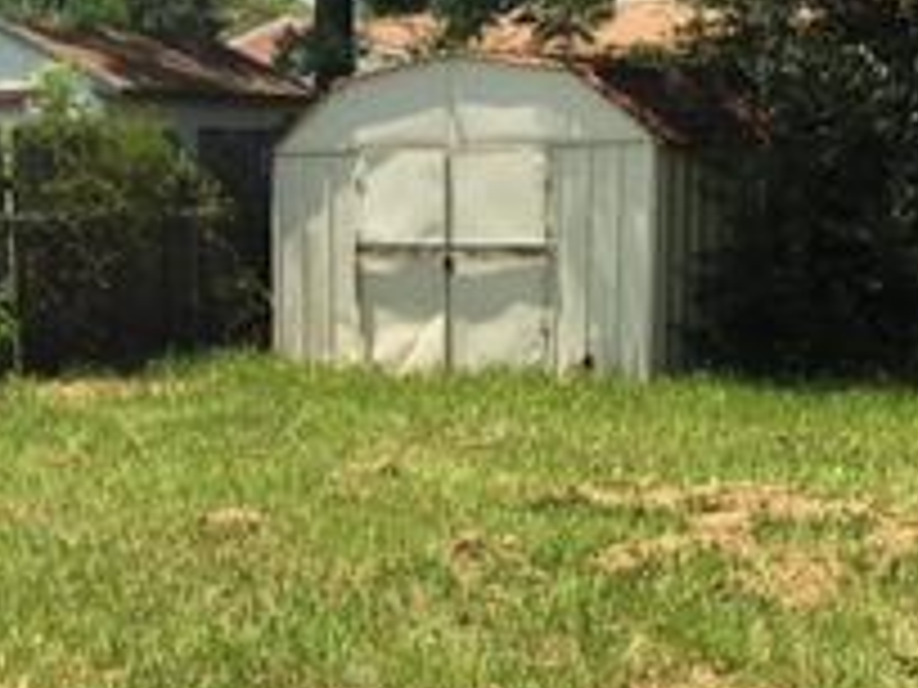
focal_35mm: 91
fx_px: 2413
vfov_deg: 16.0
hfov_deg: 21.0
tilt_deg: -10.1
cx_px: 54
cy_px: 612
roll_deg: -0.1
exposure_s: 1/1026
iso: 25
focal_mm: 4.15
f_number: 2.2
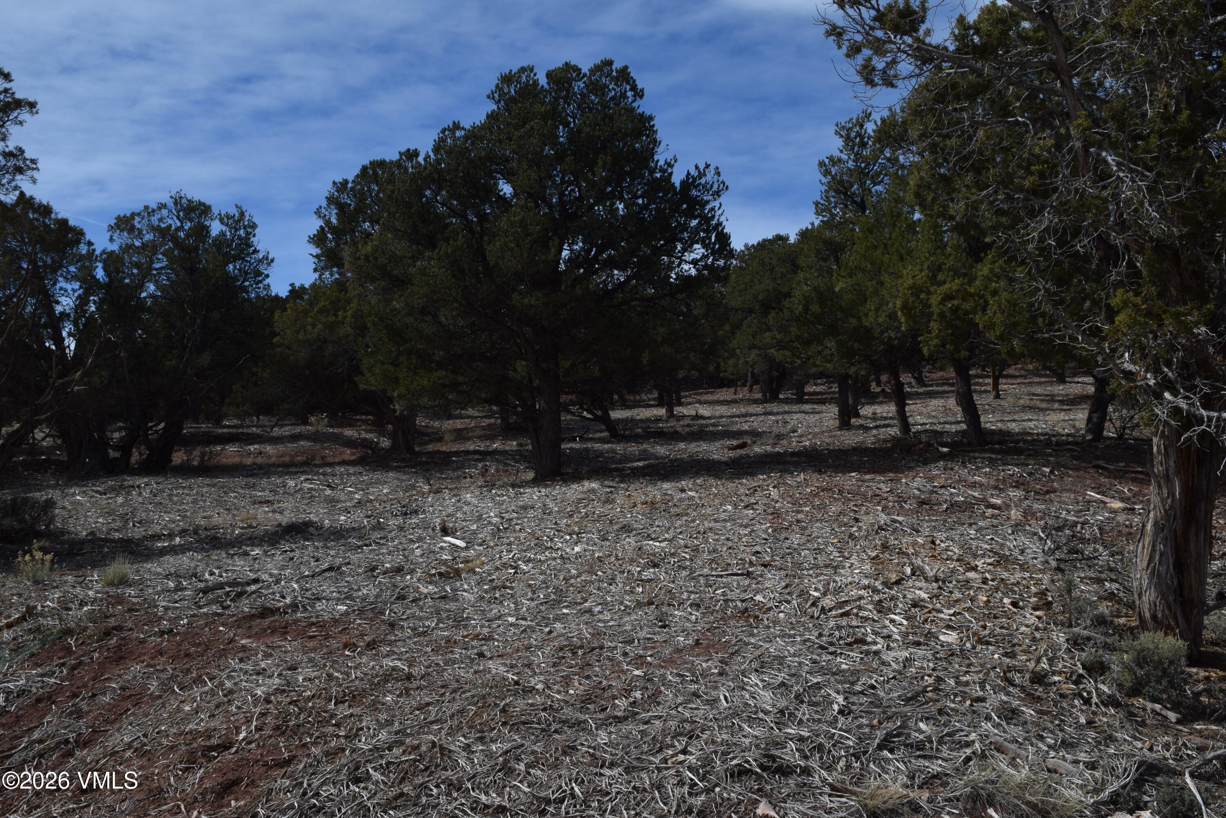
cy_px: 409
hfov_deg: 55.1
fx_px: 1175
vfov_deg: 38.4
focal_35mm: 34
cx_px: 613
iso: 200
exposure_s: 1/320
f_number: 9
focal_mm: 23
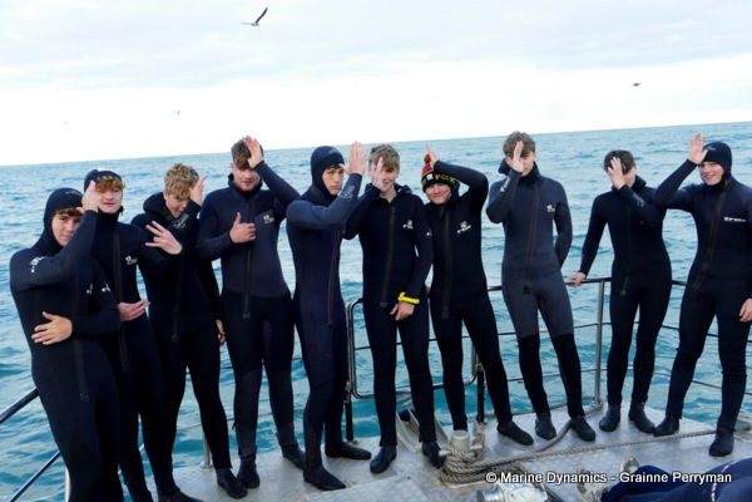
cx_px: 376
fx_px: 522
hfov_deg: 71.5
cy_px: 251
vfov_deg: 51.3
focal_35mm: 25
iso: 125
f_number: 2.8
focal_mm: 9.12
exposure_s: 1/250
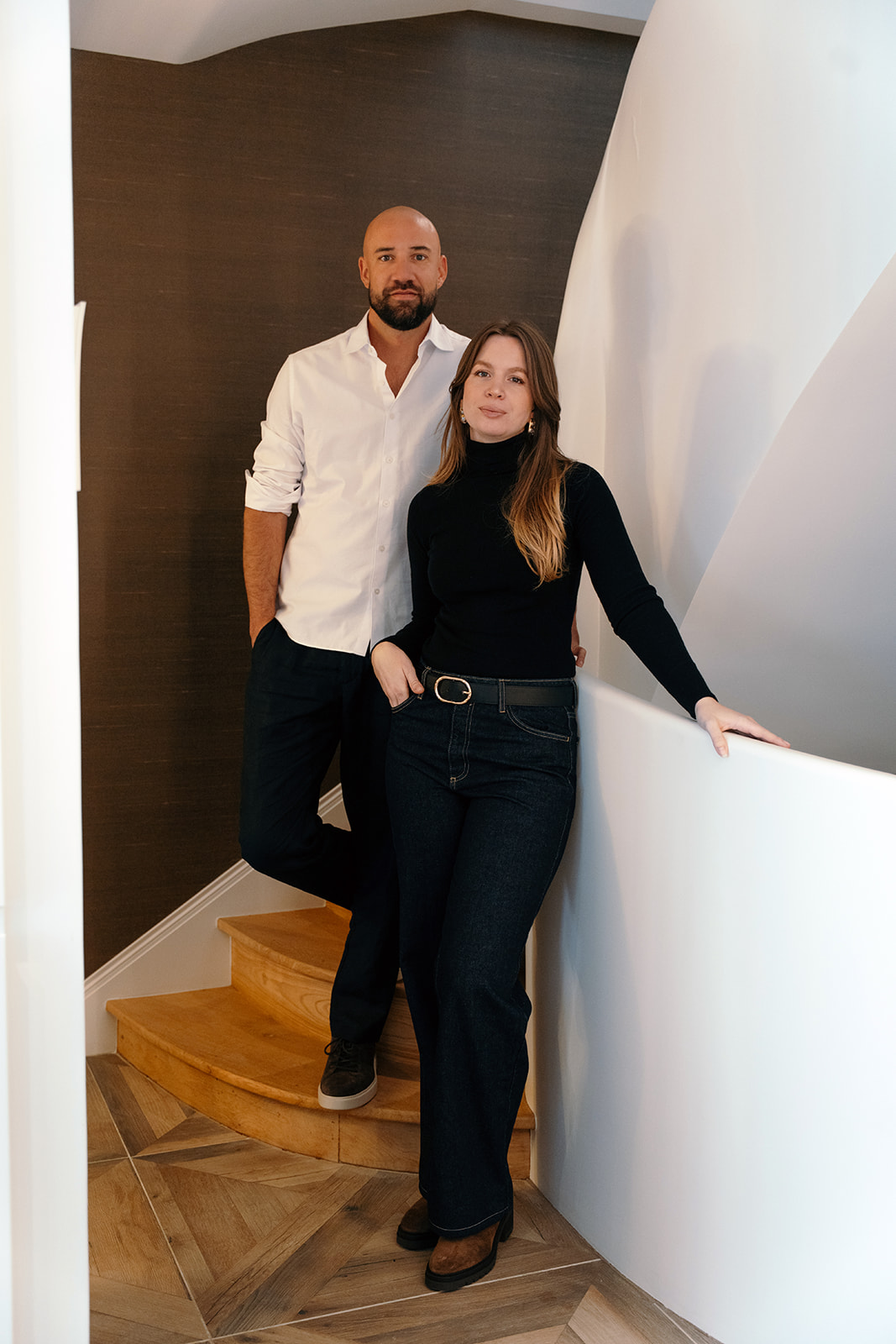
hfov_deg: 34.5
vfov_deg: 49.9
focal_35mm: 39
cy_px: 672
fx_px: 1444
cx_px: 448
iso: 1250
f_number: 3.2
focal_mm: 38.7
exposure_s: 1/200
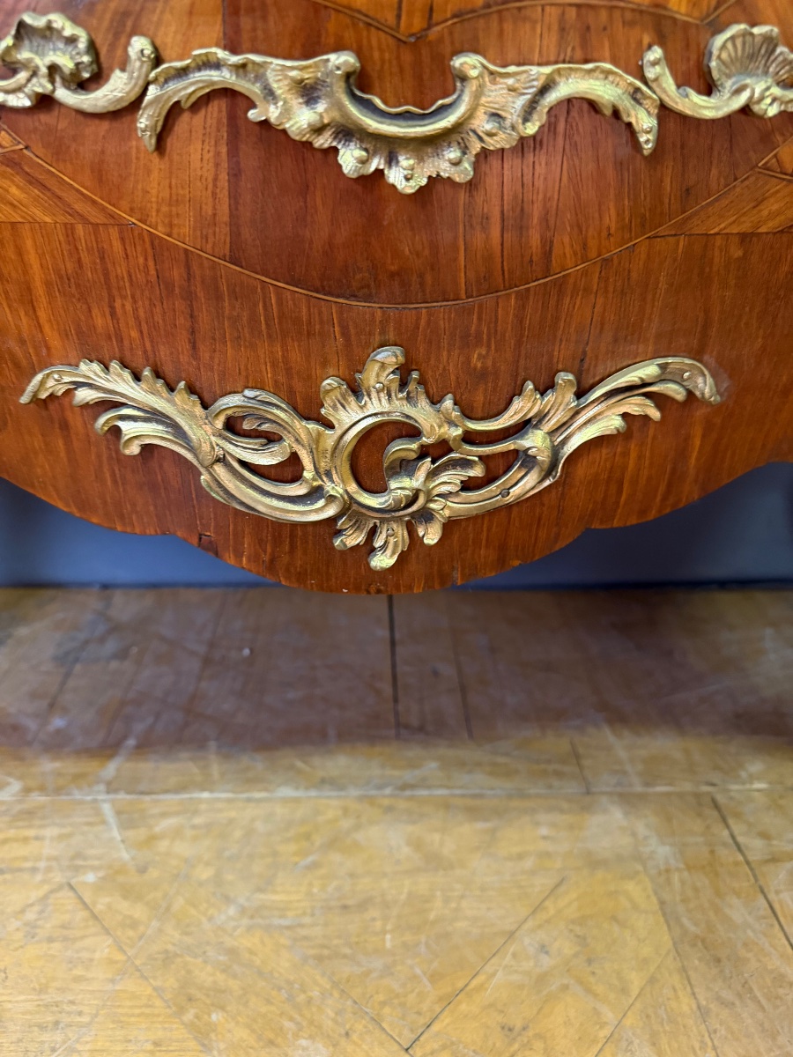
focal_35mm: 24
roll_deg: -1.1
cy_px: 528
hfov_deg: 56.8
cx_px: 396
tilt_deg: -24.9
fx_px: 733
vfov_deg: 71.6
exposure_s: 1/33
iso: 640
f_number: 1.78
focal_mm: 6.76
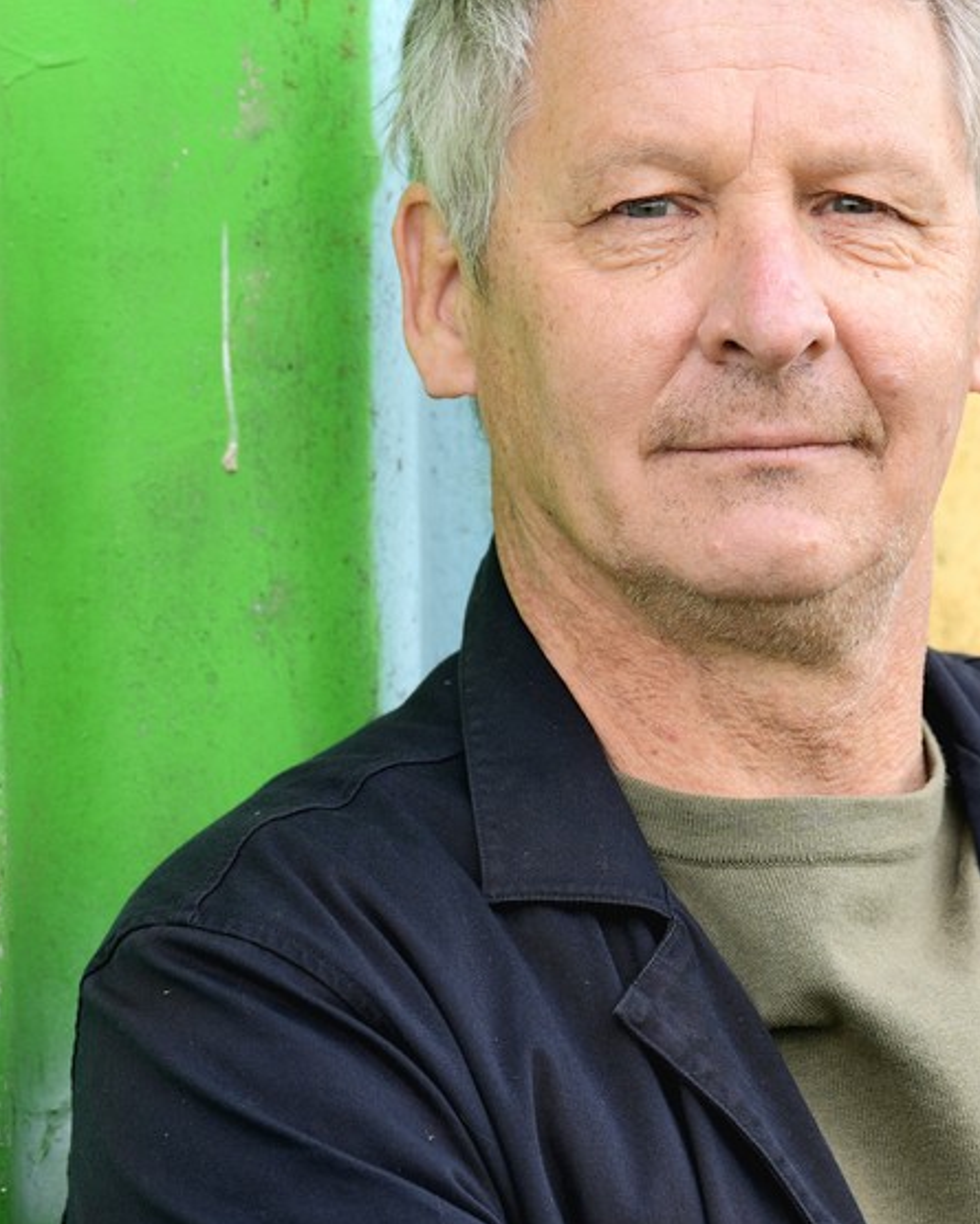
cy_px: 1116
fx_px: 8300
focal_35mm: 229
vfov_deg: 8.4
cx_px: 1023
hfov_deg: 6.7
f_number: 4
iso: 100
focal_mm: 97
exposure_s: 1/200
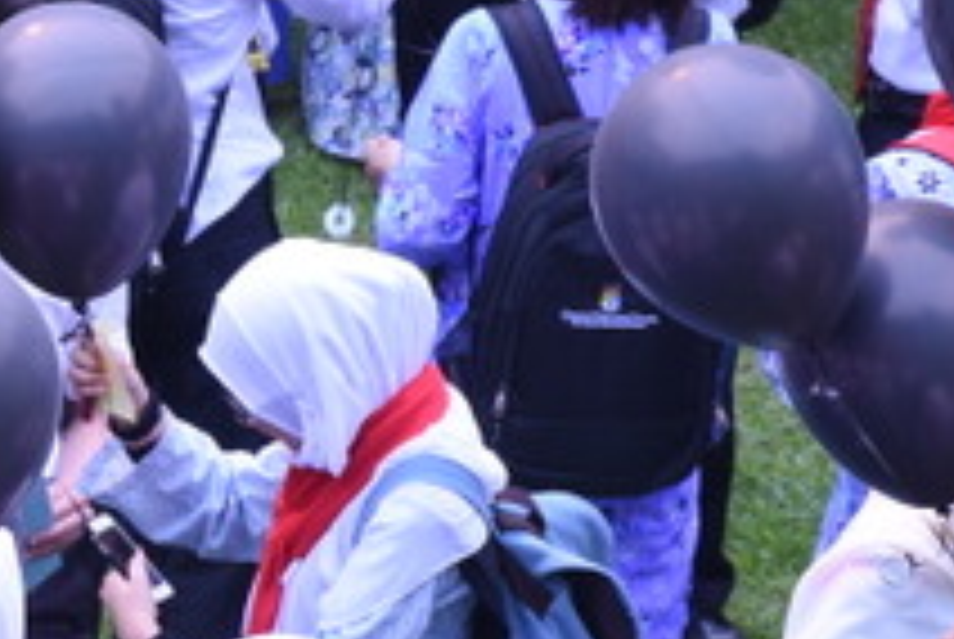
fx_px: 9009
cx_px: -441
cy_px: 720
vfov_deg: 4.1
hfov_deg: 6.0
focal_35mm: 340
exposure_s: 1/160
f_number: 10
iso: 400
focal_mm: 75
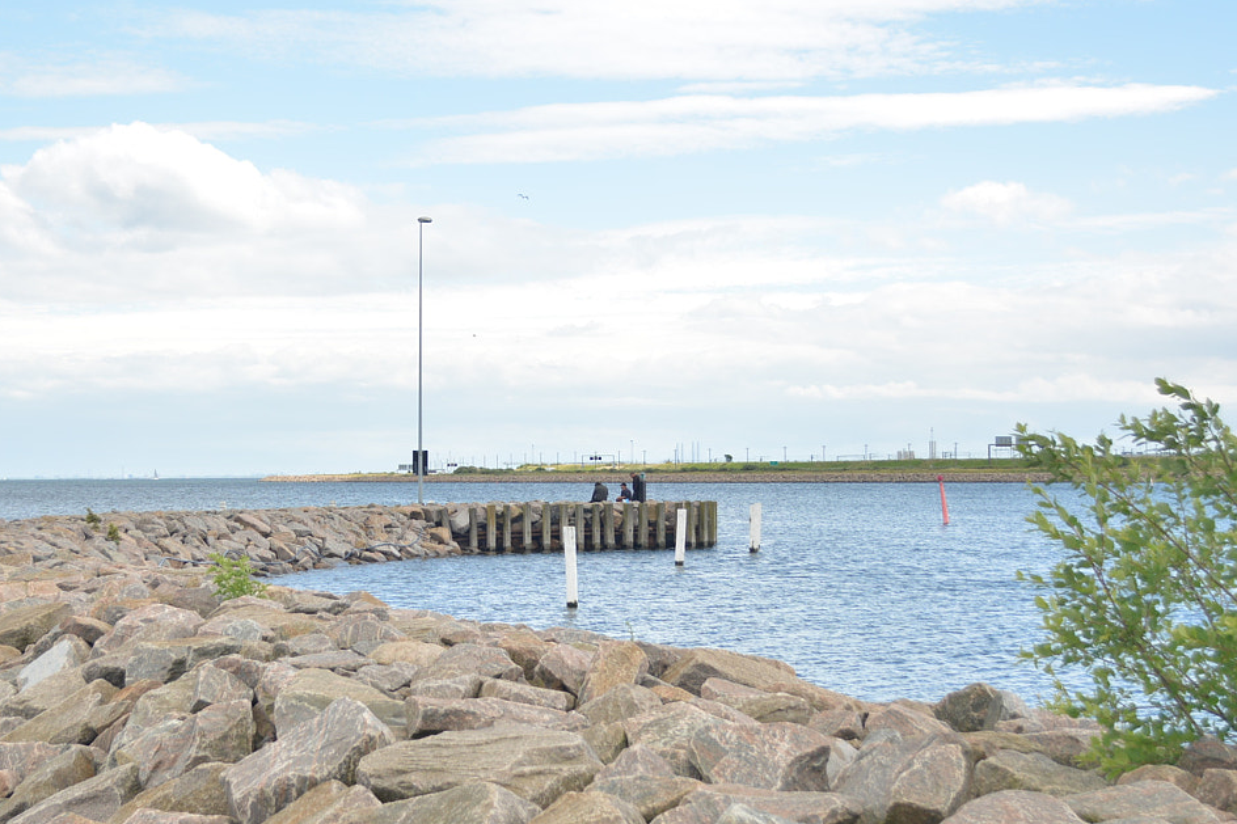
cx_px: 442
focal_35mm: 61
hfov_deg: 32.7
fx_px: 2096
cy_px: 381
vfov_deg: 22.2
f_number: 4
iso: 100
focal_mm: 24
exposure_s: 1/250
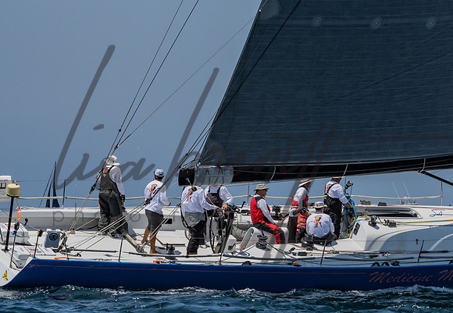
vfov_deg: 3.7
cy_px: 80
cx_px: 549
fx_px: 4903
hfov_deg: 5.3
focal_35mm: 385
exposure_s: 1/1000
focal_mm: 160
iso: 320
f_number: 8
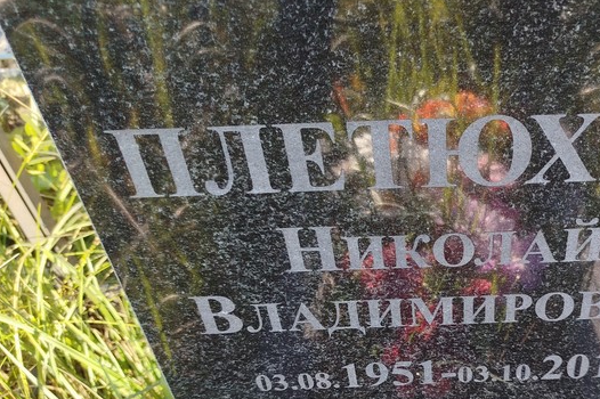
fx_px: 633
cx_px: 451
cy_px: 319
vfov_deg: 34.0
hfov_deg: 48.7
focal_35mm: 38
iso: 50
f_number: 1.7
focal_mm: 5.31
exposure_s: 1/158
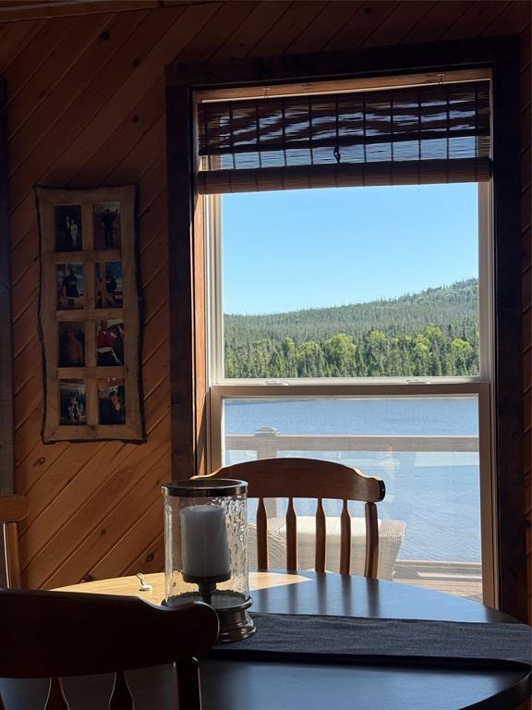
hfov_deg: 30.3
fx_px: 984
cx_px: 266
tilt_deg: +0.5
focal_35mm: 48
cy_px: 355
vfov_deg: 39.7
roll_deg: +0.6
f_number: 1.78
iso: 64
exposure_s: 1/1377
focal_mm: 6.76
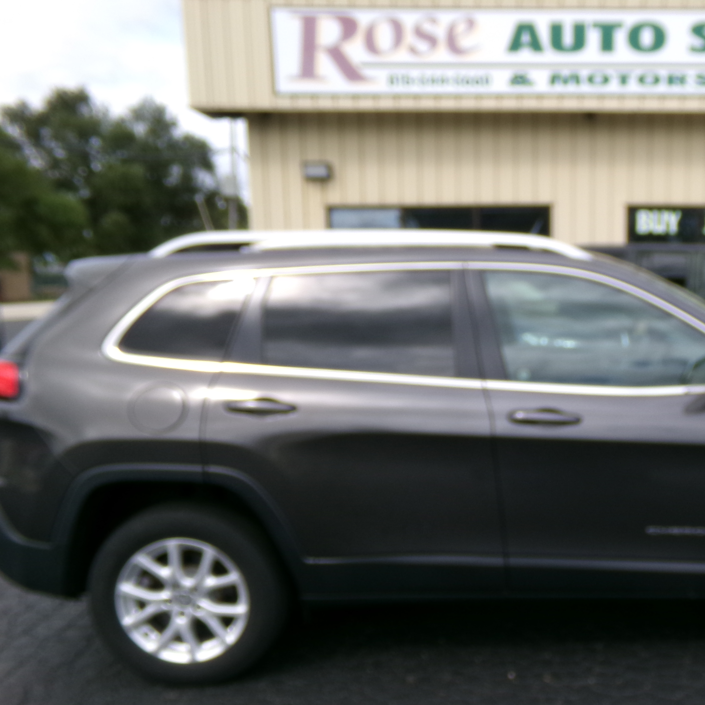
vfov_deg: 45.8
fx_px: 830
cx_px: 552
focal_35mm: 36
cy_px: 427
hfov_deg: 44.1
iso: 100
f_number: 3.7
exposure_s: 1/550
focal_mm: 4.3
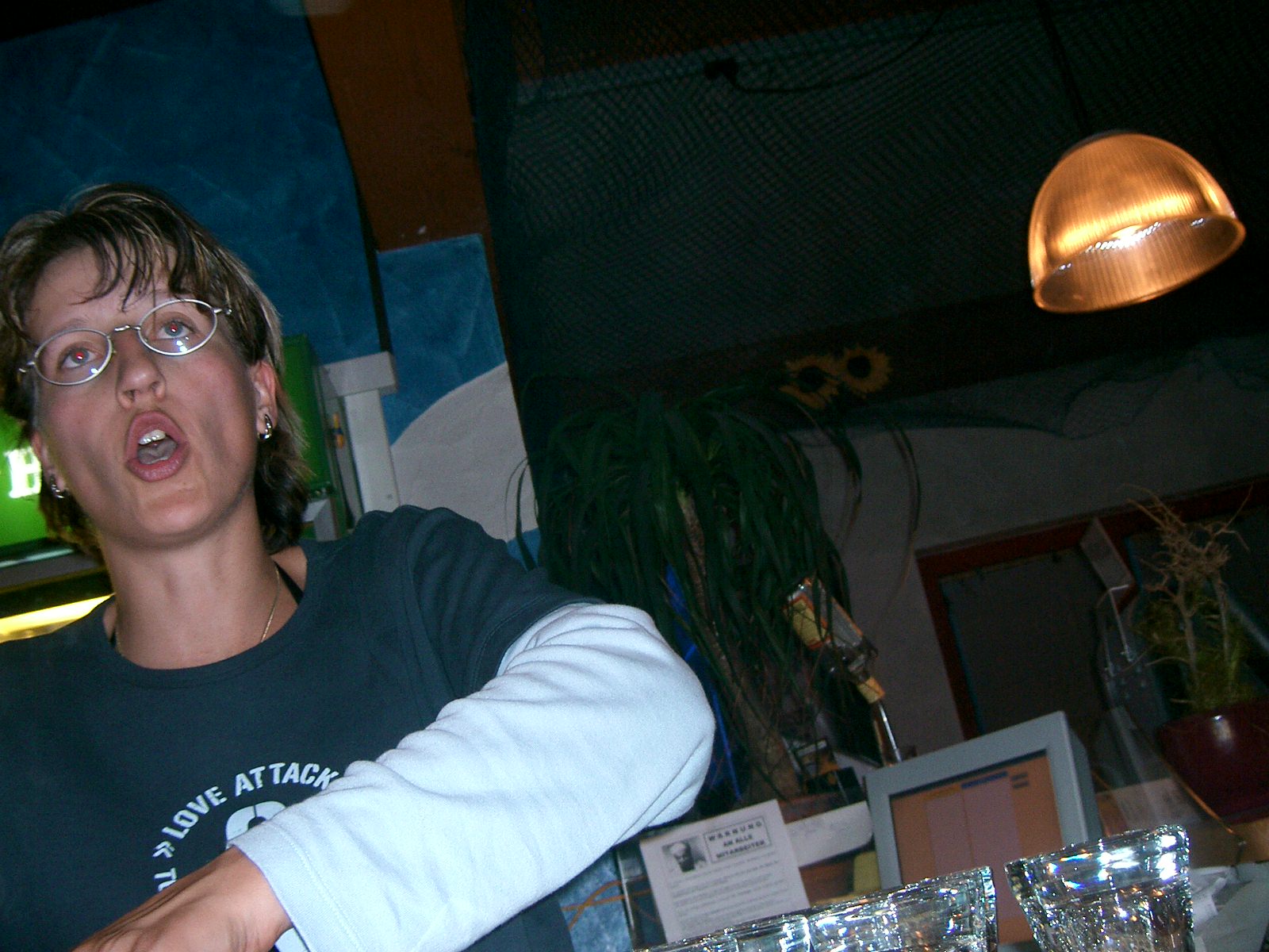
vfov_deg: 36.8
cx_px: 634
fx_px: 1430
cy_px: 476
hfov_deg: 47.9
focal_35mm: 39
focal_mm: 8
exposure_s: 1/50
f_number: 2.8
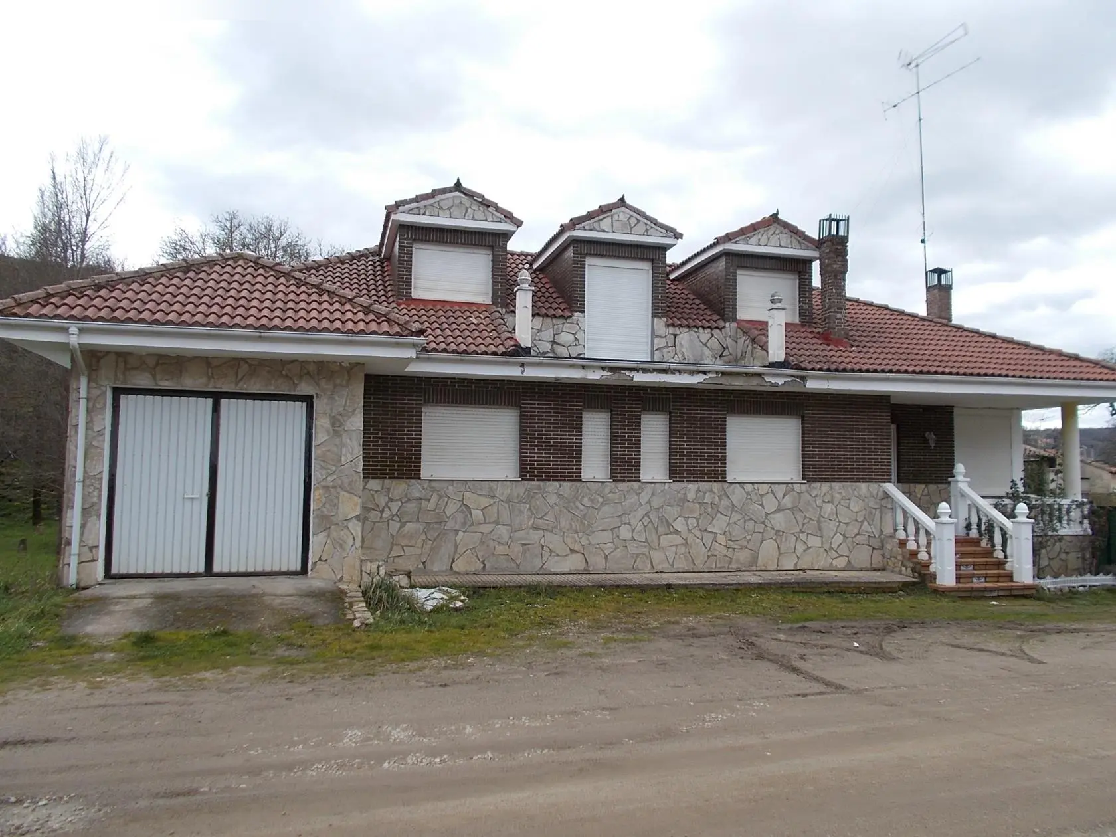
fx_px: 838
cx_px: 558
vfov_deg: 53.1
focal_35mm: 26
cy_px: 418
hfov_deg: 67.3
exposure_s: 1/320
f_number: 3.2
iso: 80
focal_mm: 4.6
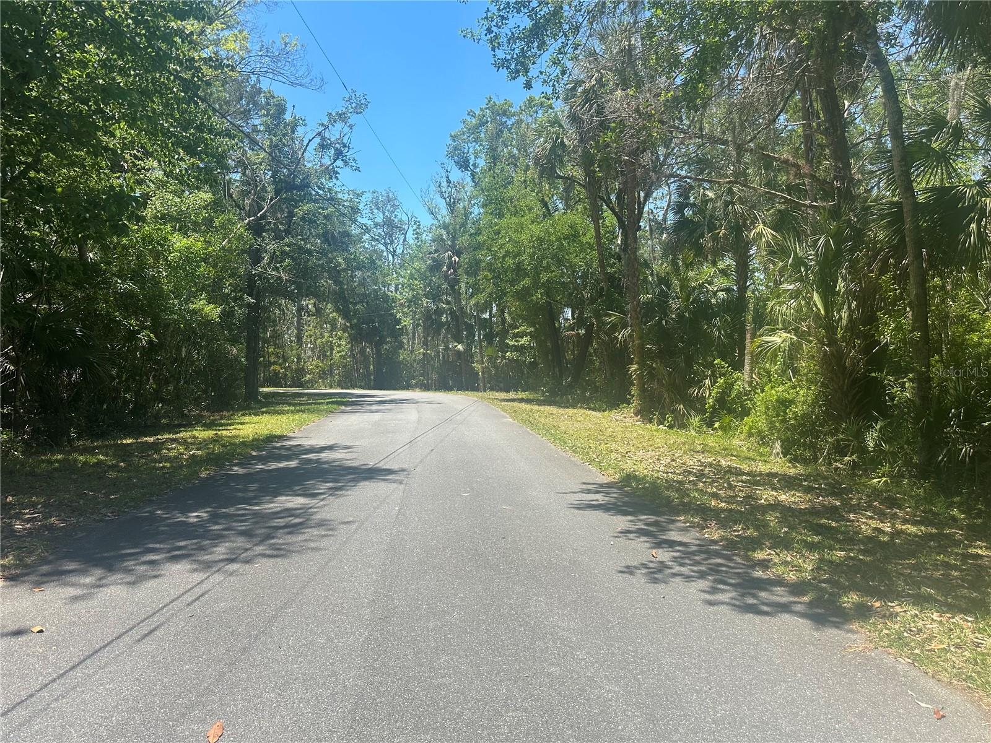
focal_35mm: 24
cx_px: 496
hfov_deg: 71.6
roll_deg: -0.8
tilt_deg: -0.7
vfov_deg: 56.8
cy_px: 372
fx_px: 687
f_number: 1.78
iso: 80
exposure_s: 1/2525
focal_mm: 6.86
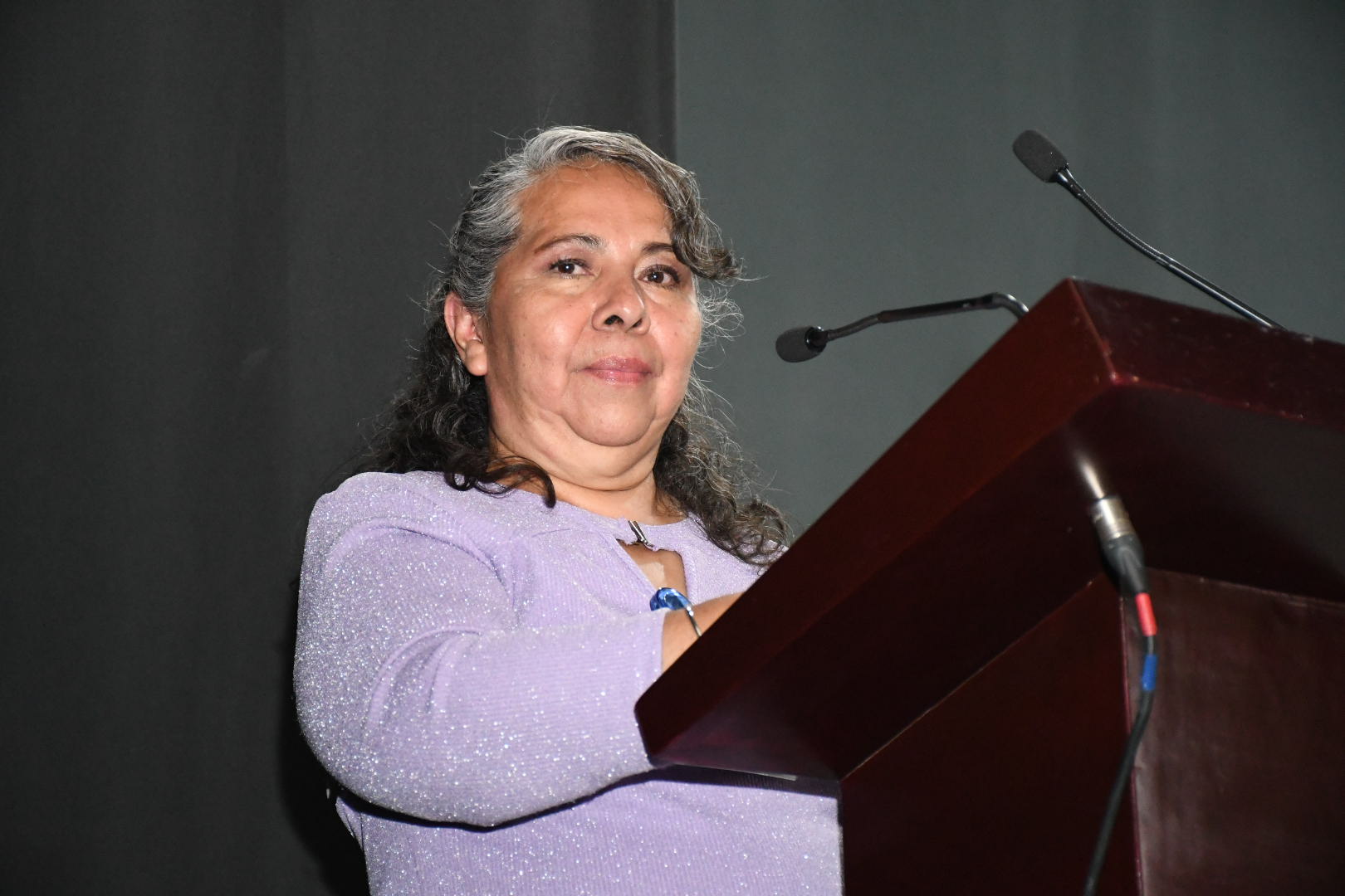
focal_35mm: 112
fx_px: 4184
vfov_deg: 12.2
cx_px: 672
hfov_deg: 18.3
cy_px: 448
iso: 6400
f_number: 5.6
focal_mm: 75
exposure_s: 1/125
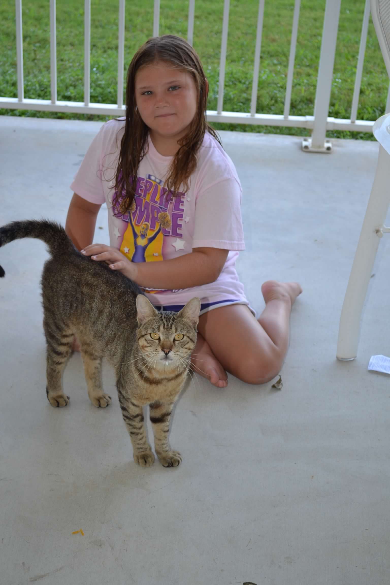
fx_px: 1097
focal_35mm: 68
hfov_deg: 20.2
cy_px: 292
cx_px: 195
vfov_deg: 29.9
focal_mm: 45
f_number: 5.3
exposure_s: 1/125
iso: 360
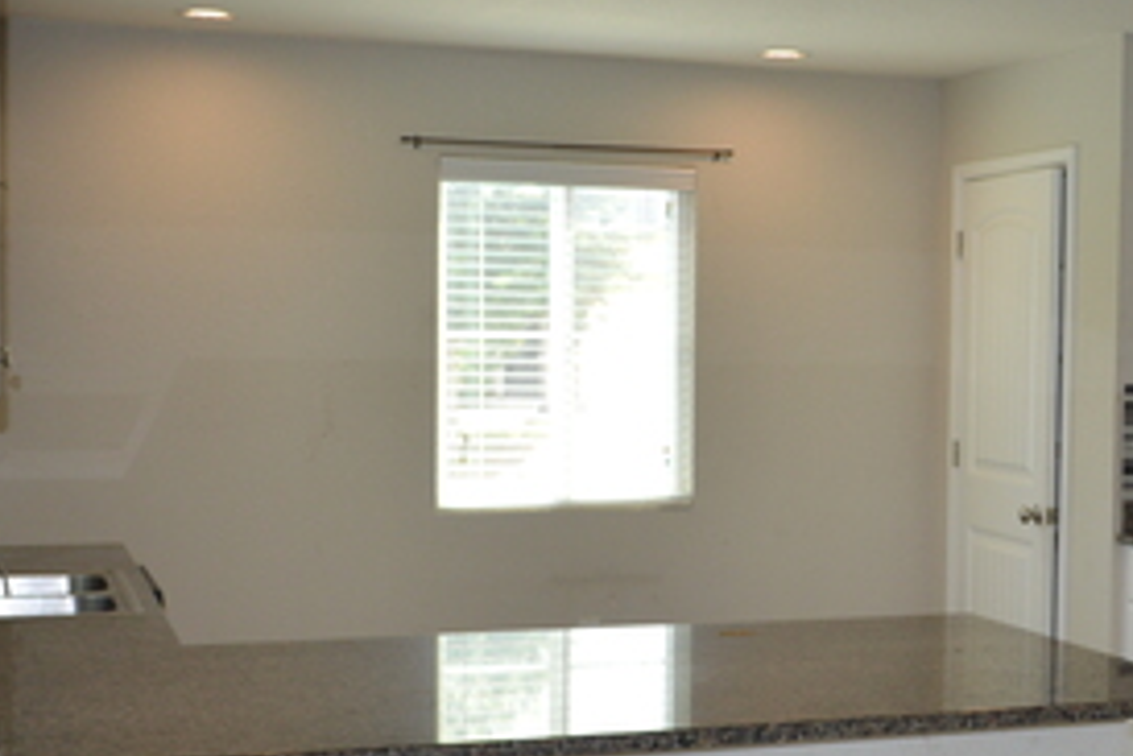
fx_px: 1984
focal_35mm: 63
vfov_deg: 21.6
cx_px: 963
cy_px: 471
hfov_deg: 30.8
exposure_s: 1/125
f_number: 4
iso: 280
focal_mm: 18
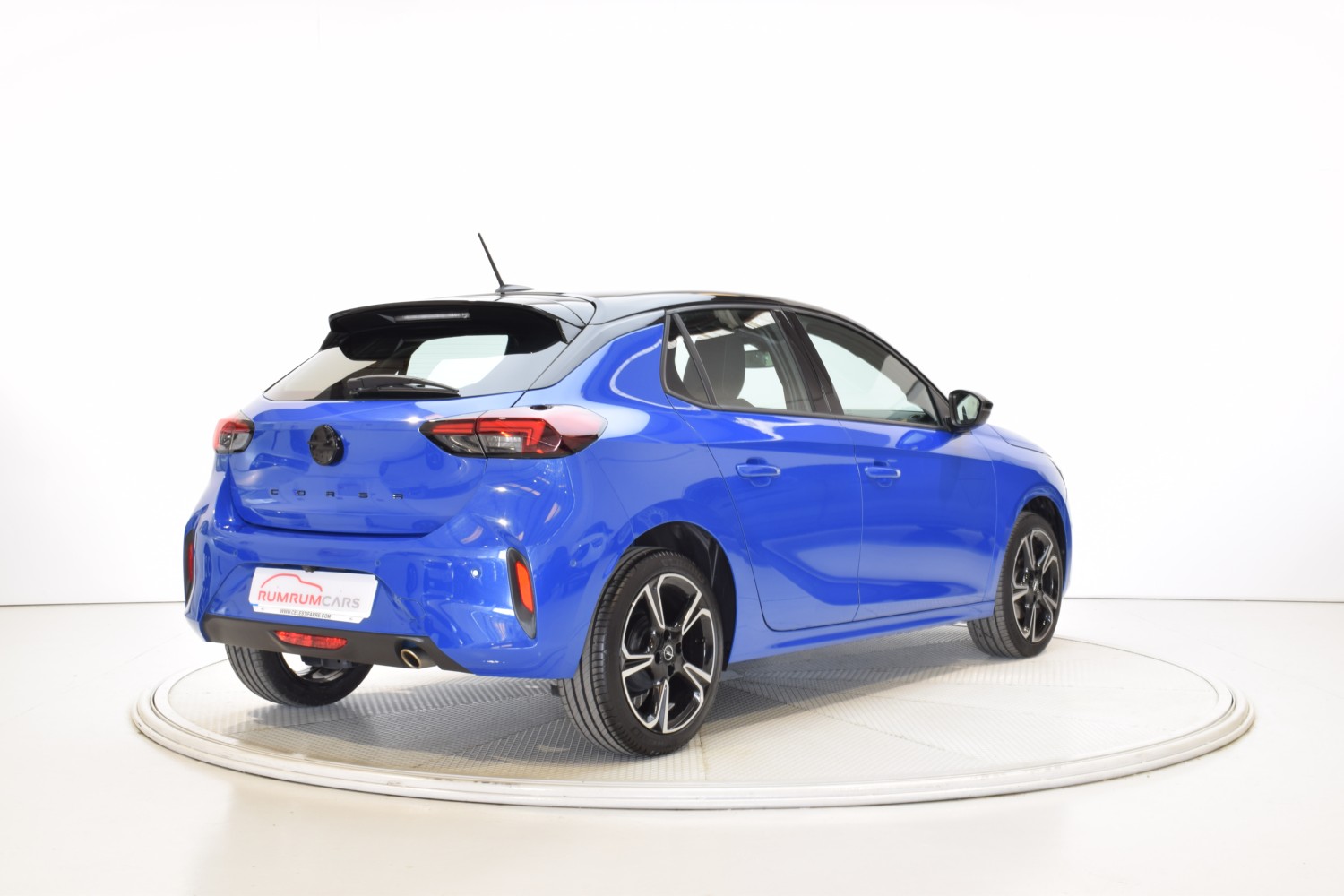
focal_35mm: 45
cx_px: 672
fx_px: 1680
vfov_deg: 29.9
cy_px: 448
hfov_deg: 43.6
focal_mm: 30
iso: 100
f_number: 14
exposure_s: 1/1.3
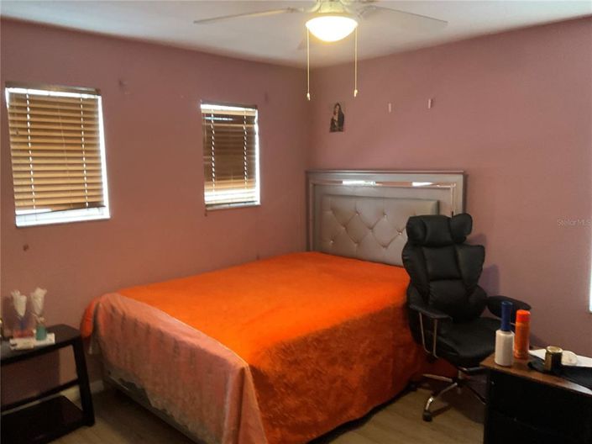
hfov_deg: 61.7
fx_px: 496
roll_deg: -1.2
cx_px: 296
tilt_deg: -6.5
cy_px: 222
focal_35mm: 29
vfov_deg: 48.2
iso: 400
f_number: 1.8
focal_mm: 3
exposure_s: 1/30
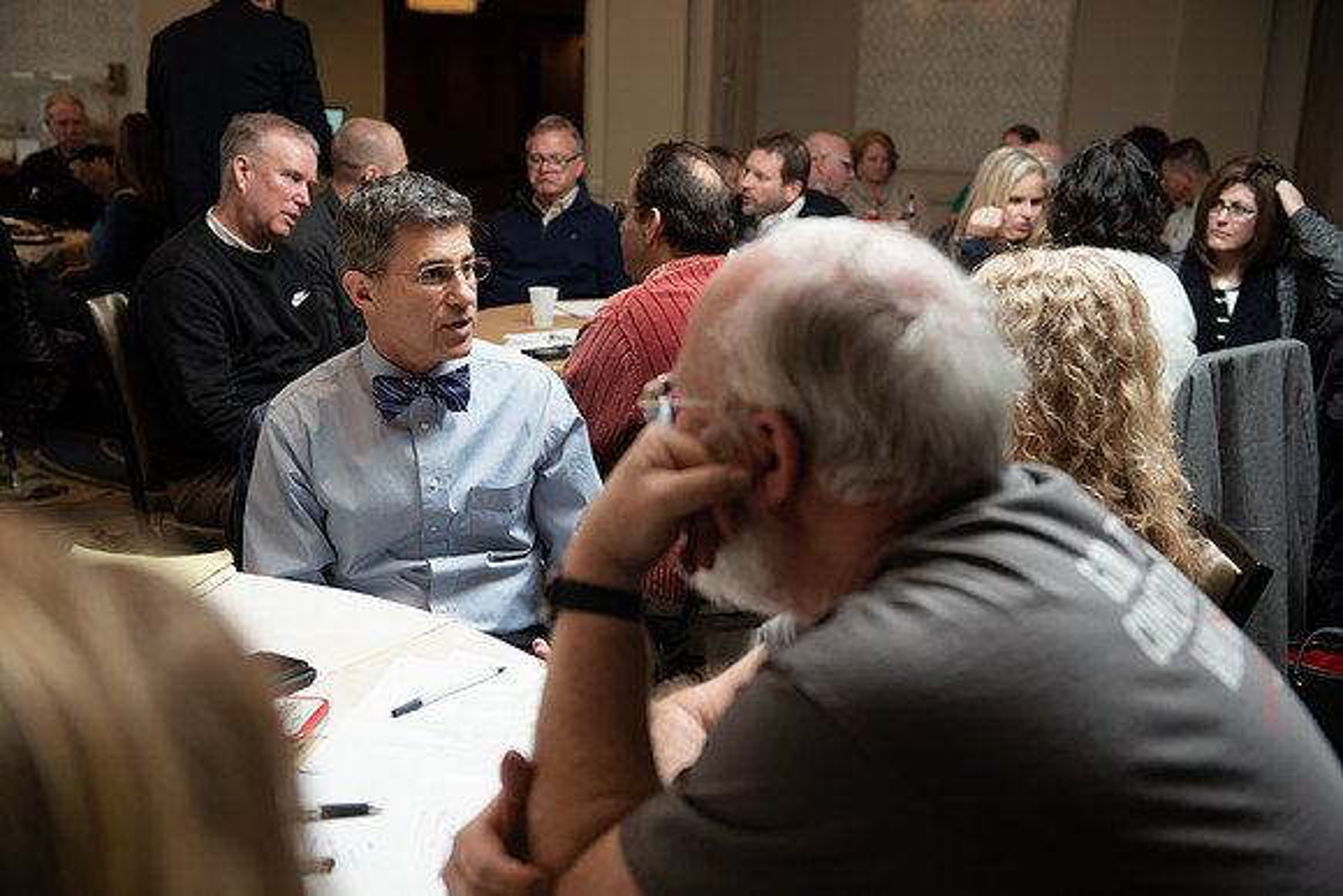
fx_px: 1567
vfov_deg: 31.9
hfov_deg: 46.4
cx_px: 672
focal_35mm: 42
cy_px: 448
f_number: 3.5
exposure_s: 1/160
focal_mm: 42
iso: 500
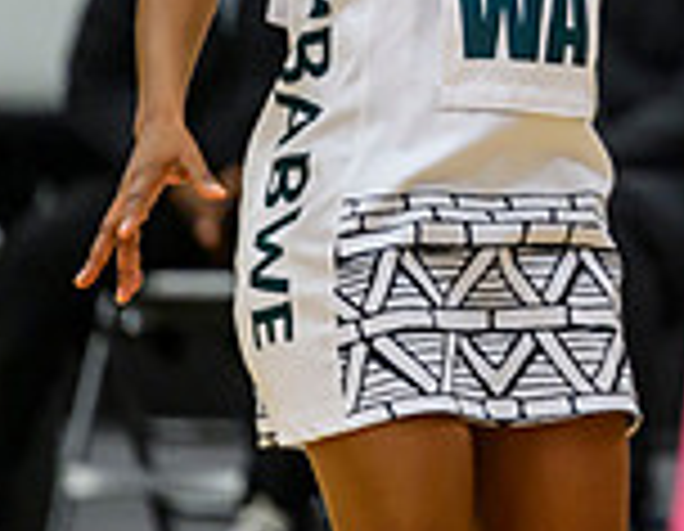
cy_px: -270
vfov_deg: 1.8
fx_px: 16890
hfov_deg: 2.3
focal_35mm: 844
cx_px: 1047
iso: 4000
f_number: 3.2
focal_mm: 200
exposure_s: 1/1000
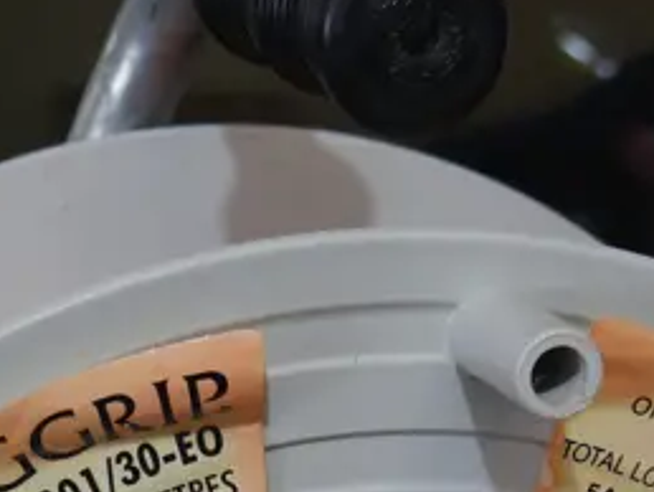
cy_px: 780
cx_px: 322
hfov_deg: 15.5
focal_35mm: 127
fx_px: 2402
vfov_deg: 11.2
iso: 200
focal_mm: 16
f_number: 3.6
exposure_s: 1/60
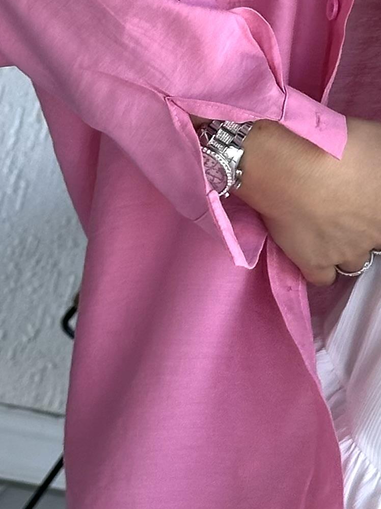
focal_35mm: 194
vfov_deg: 10.1
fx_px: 2848
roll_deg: -12.3
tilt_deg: -20.4
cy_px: -20
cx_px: 721
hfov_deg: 7.4
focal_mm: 6.86
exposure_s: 1/121
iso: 50
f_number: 1.78
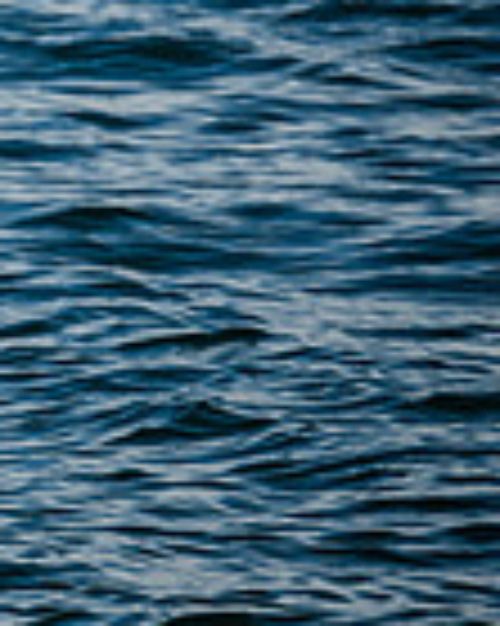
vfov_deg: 2.2
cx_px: -913
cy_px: -96
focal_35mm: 899
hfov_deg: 1.7
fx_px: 16648
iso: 100
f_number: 6.3
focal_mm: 200
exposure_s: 1/160
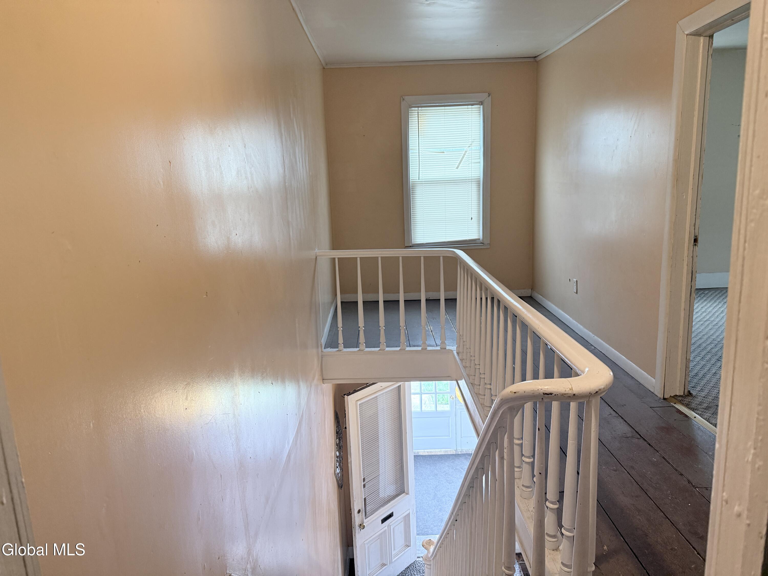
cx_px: 384
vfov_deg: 56.8
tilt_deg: -10.7
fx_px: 532
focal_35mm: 24
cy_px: 288
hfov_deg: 71.6
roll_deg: +2.6
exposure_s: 1/60
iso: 320
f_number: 1.78
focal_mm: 6.76
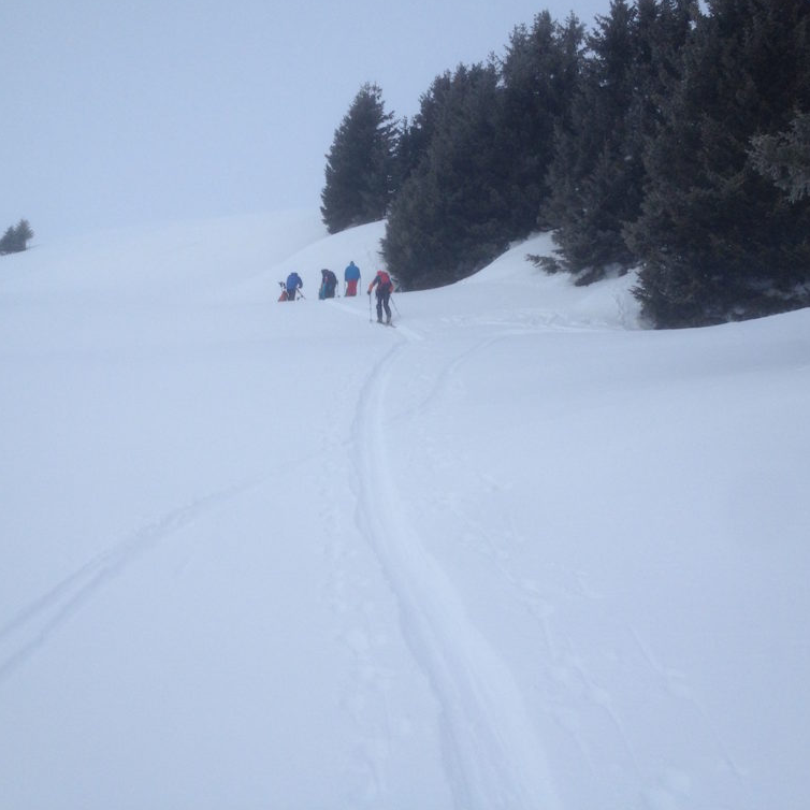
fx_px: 1112
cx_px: 358
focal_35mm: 42
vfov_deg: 40.0
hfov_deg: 40.0
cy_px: 399
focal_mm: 4.28
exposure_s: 1/1842
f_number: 2.4
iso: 50
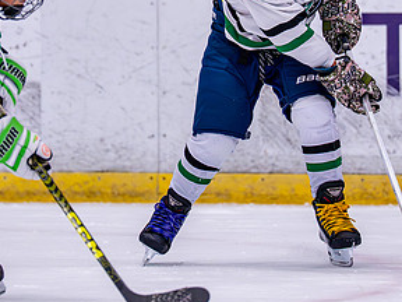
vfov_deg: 2.3
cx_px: 179
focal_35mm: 642
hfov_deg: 3.1
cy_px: 45
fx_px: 7456
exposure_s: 1/1250
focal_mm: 200
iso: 2500
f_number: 2.8
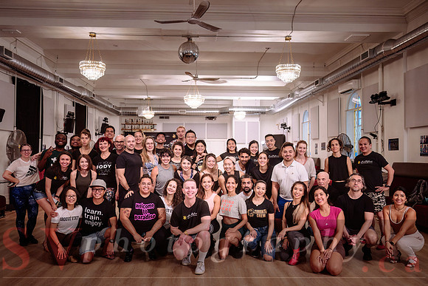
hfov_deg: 62.9
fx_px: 350
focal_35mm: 29
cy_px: 151
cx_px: 208
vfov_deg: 44.4
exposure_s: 1/125
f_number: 2.8
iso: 800
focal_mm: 24
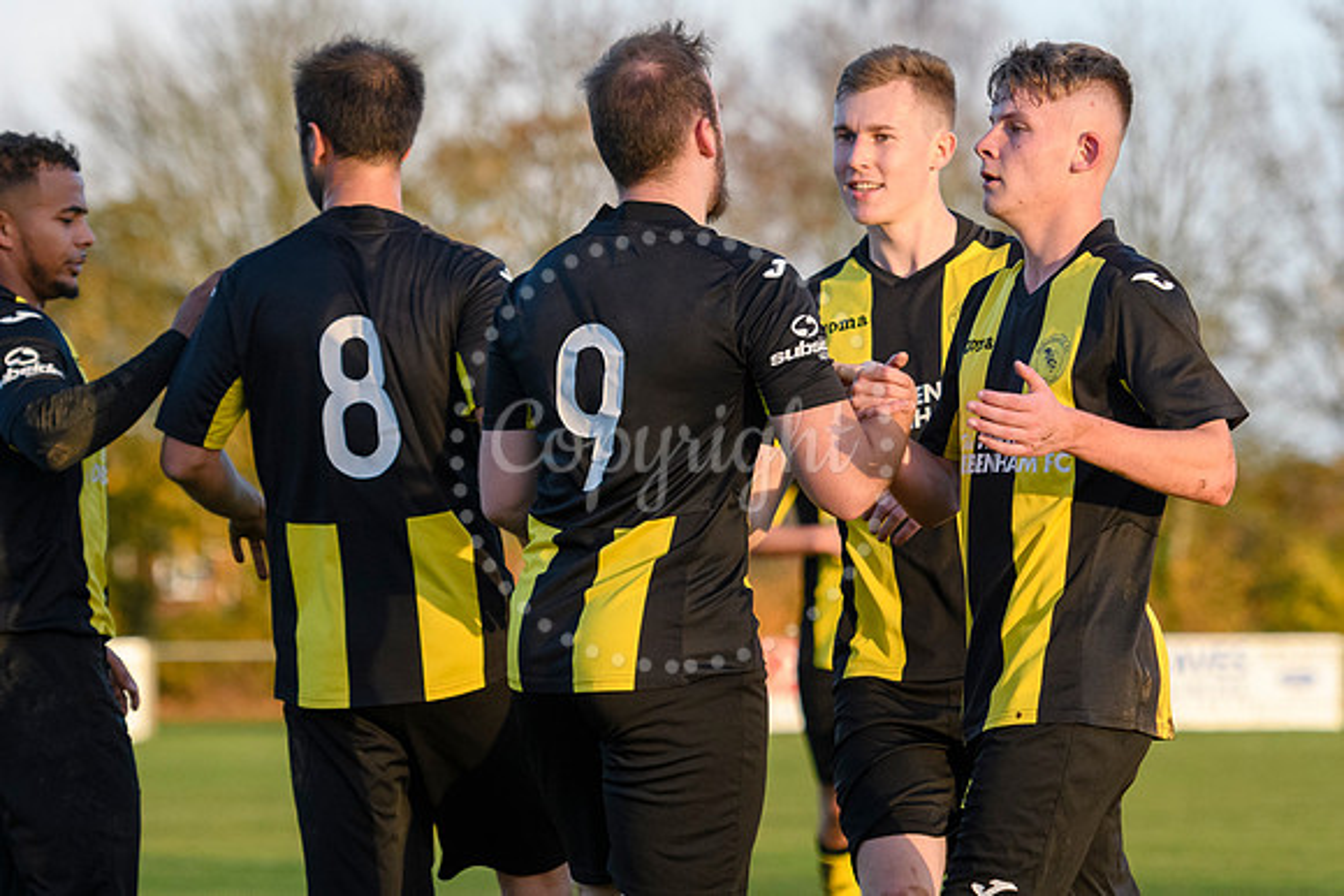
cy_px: 506
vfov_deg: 5.3
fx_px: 9725
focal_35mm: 260
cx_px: 891
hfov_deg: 7.9
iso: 1400
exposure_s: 1/2000
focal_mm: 130
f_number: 4
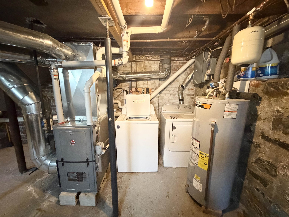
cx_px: 144
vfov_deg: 85.7
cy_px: 108
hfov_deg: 102.1
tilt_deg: -9.3
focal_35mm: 14
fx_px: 117
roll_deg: +0.0
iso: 1250
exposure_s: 1/60
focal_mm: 2.22
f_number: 2.2
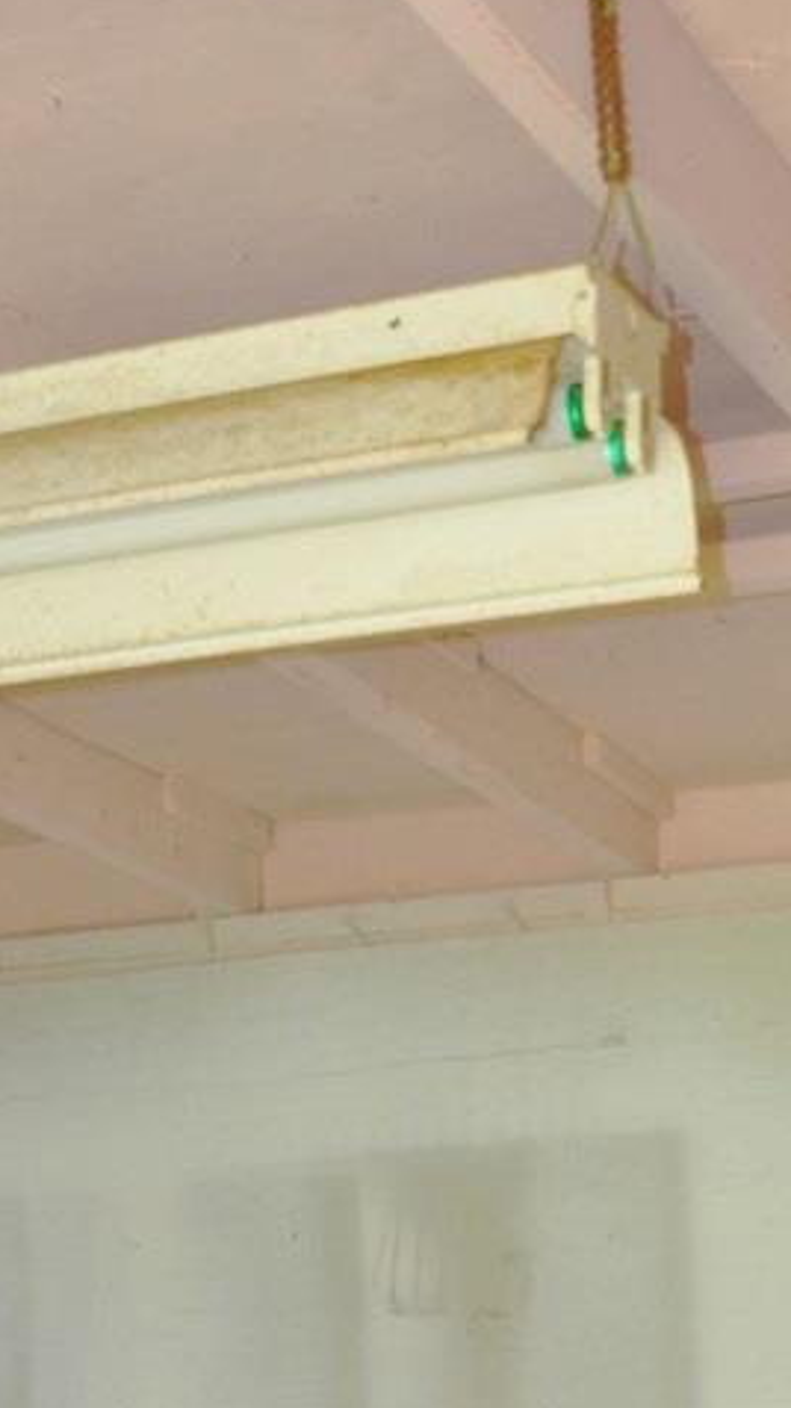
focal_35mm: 91
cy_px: 1612
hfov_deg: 12.9
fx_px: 3396
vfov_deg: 22.0
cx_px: -201
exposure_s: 1/60
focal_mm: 18
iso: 1250
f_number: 4.5
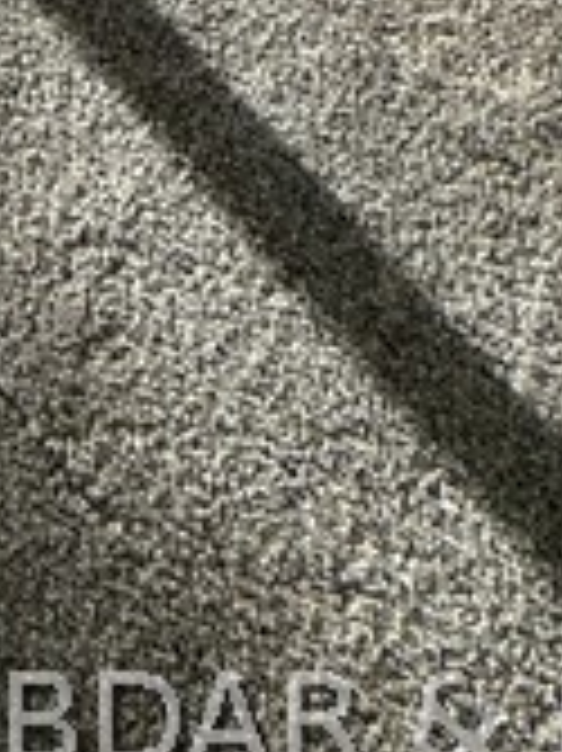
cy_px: -1481
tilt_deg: -11.3
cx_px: -486
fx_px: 1864
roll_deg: +3.9
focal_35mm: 86
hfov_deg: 14.7
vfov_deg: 11.7
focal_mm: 2.22
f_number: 2.2
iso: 64
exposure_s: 1/99
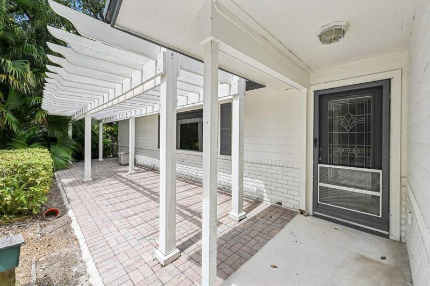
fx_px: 167
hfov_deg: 104.3
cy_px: 143
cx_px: 215
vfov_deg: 81.1
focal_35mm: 14
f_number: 8
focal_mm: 14
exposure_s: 1/6400
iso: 2500
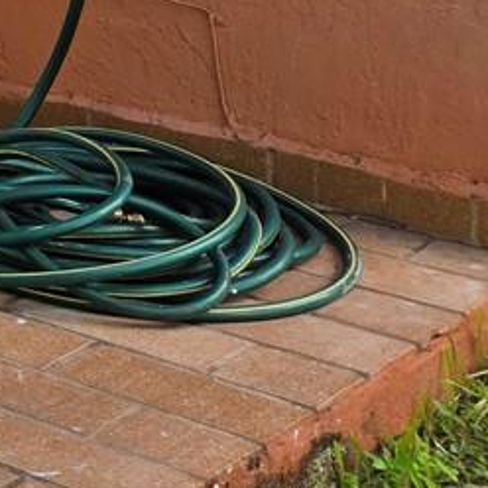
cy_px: -431
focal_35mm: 131
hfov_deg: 9.7
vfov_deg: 12.1
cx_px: -1053
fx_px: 2089
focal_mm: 5.4
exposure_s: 1/912
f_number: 1.8
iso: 25
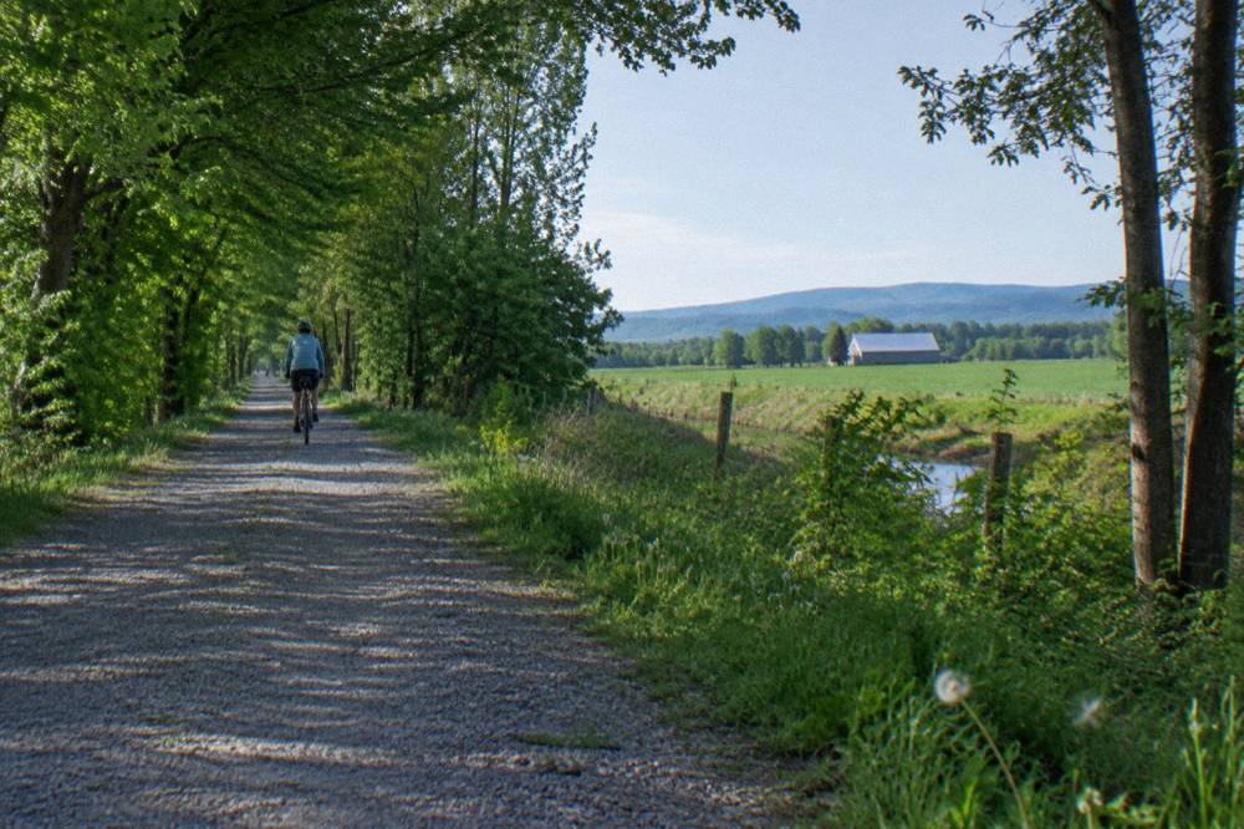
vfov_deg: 35.9
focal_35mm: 37
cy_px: 414
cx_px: 622
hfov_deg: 51.9
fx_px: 1278
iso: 640
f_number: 4.5
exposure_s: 1/1250
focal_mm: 37
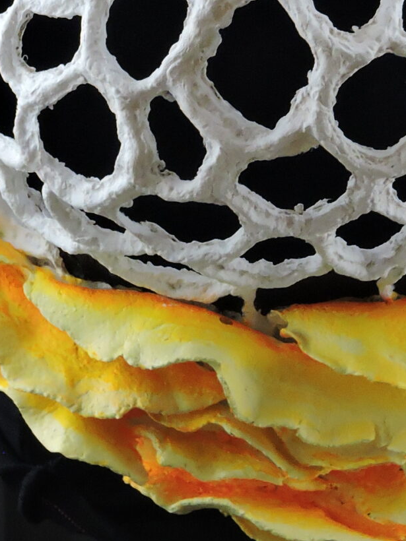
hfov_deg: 7.3
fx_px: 3175
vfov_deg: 9.7
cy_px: 26
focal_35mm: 203
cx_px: 224
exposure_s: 1/8
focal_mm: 11.6
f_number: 4.2
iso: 500
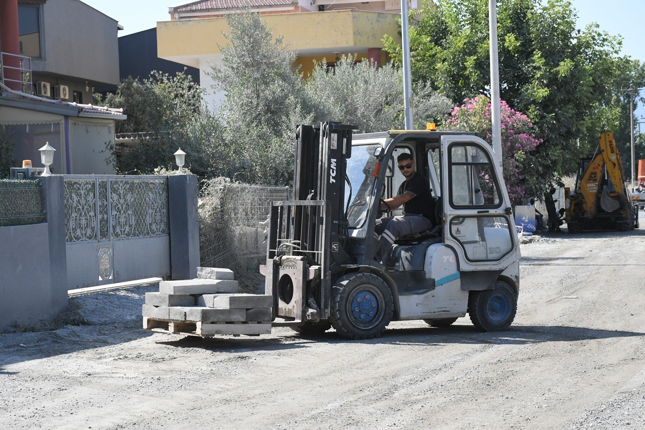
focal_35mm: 78
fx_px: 1397
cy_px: 215
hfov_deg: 26.0
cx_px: 322
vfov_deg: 17.5
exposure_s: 1/3200
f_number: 8
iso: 1600
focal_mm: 52
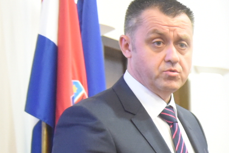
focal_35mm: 133
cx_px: 468
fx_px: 846
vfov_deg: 9.9
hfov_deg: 13.2
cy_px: 257
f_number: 2.8
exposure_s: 1/80
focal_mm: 31
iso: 5000
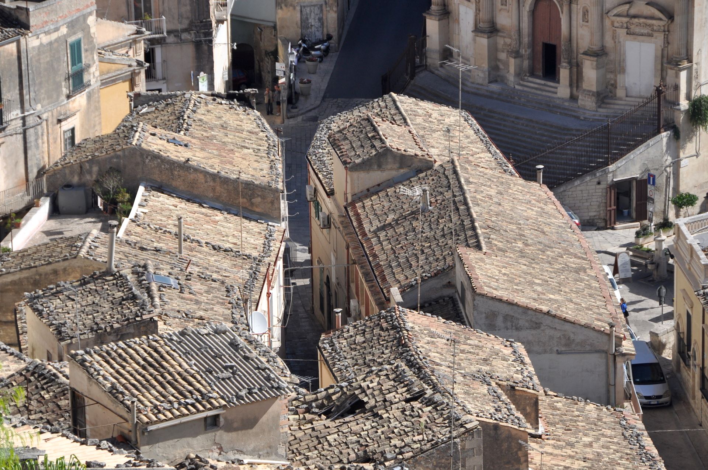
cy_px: 235
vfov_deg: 8.1
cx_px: 354
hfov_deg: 12.2
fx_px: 3300
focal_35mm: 168
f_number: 9
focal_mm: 112
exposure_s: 1/320
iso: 320
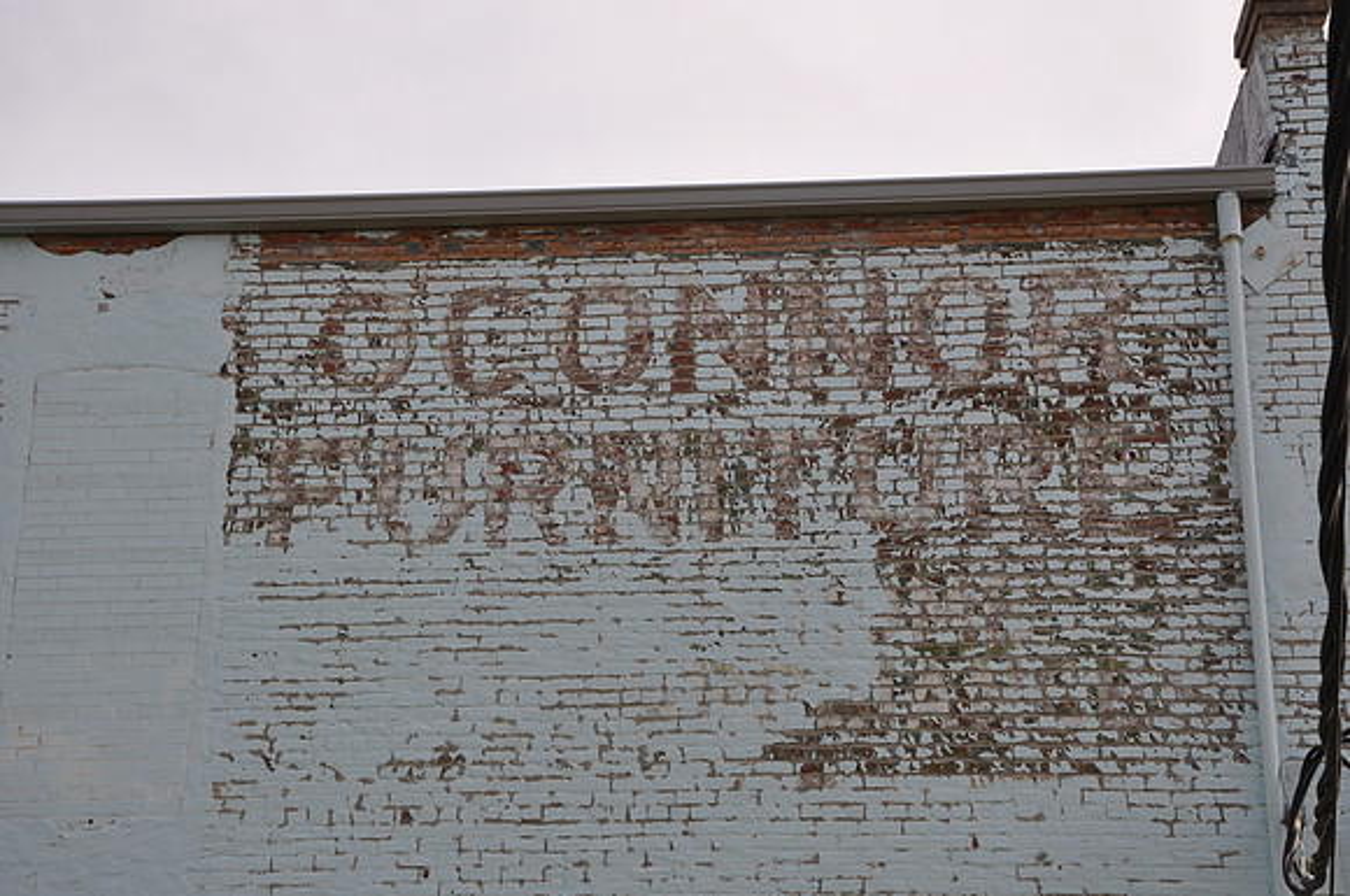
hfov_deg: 28.1
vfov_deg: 18.9
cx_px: 675
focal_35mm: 72
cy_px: 448
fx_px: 2696
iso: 200
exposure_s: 1/250
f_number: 8
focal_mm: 48
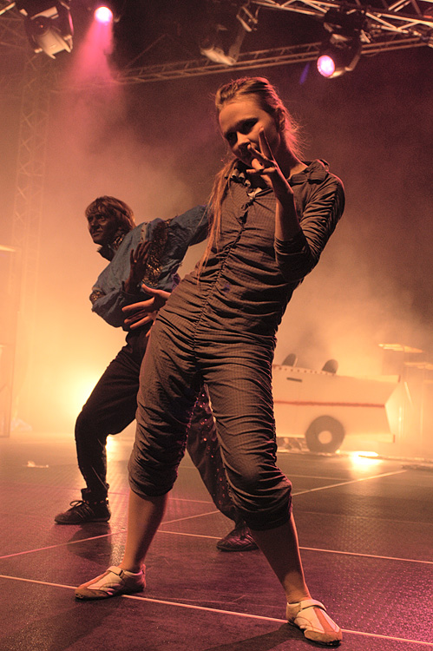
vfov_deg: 41.1
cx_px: 216
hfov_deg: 28.0
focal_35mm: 48
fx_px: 867
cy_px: 326
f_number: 3.5
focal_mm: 32
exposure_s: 1/125
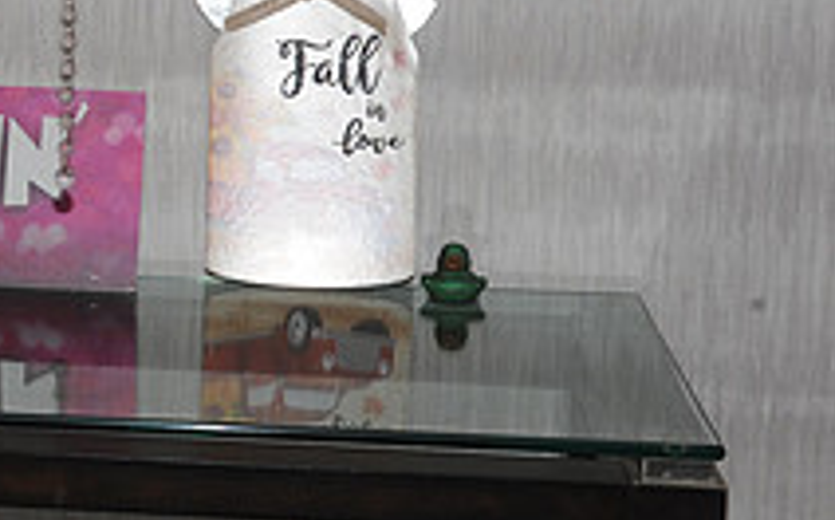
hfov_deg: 13.8
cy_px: 122
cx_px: -303
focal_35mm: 145
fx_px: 3296
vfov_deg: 9.0
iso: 500
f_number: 11
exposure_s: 1/30
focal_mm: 52
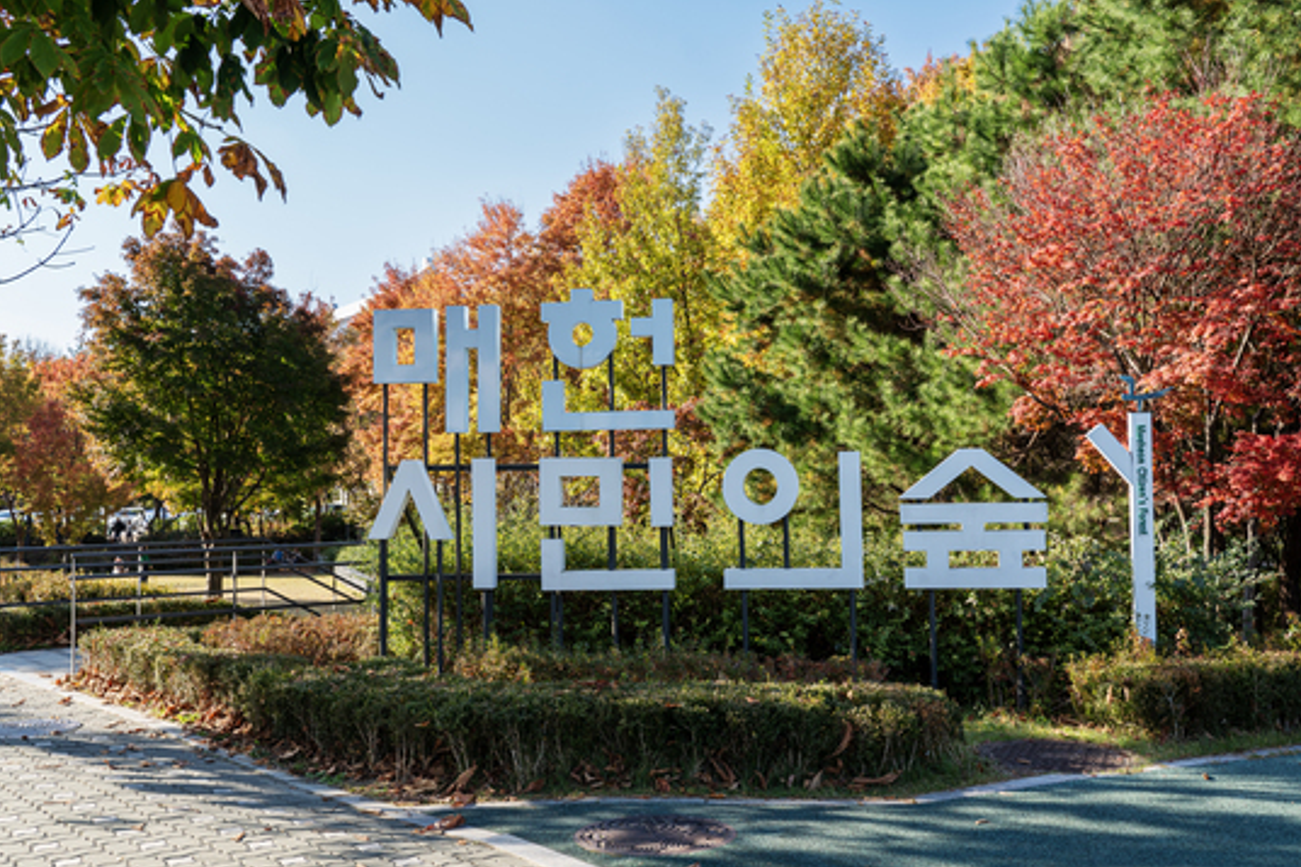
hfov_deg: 55.8
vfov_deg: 38.9
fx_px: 1228
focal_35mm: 34
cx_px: 667
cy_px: 441
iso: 100
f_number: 8
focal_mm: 29
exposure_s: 1/100
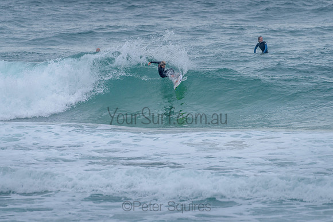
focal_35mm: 613
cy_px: 86
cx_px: 167
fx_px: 5669
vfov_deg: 2.2
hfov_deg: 3.4
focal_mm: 500
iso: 560
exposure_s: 1/1250
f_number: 5.6
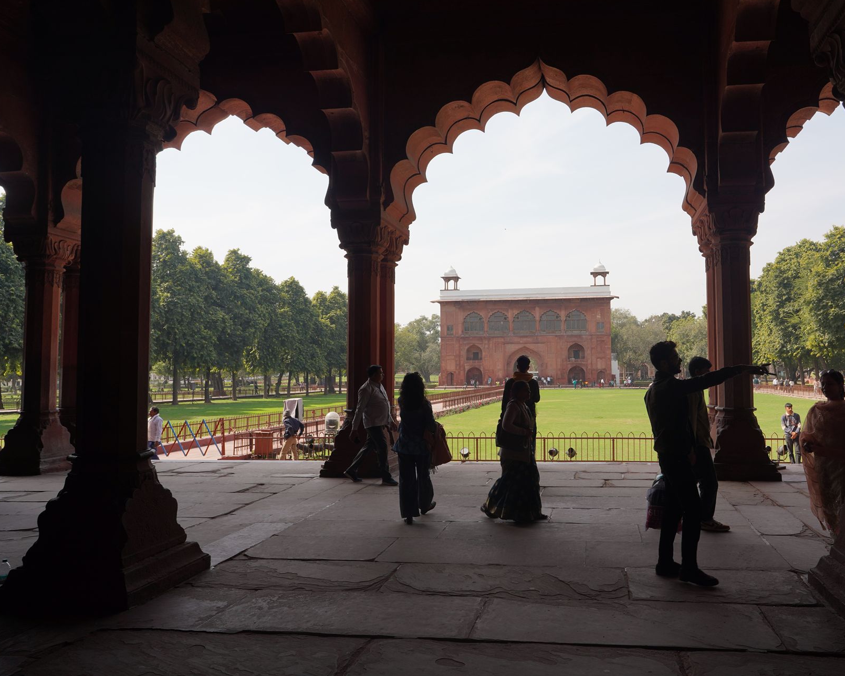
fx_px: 700
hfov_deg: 61.6
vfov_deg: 51.5
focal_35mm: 28
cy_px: 327
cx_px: 510
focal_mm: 24
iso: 100
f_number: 11
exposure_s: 1/100
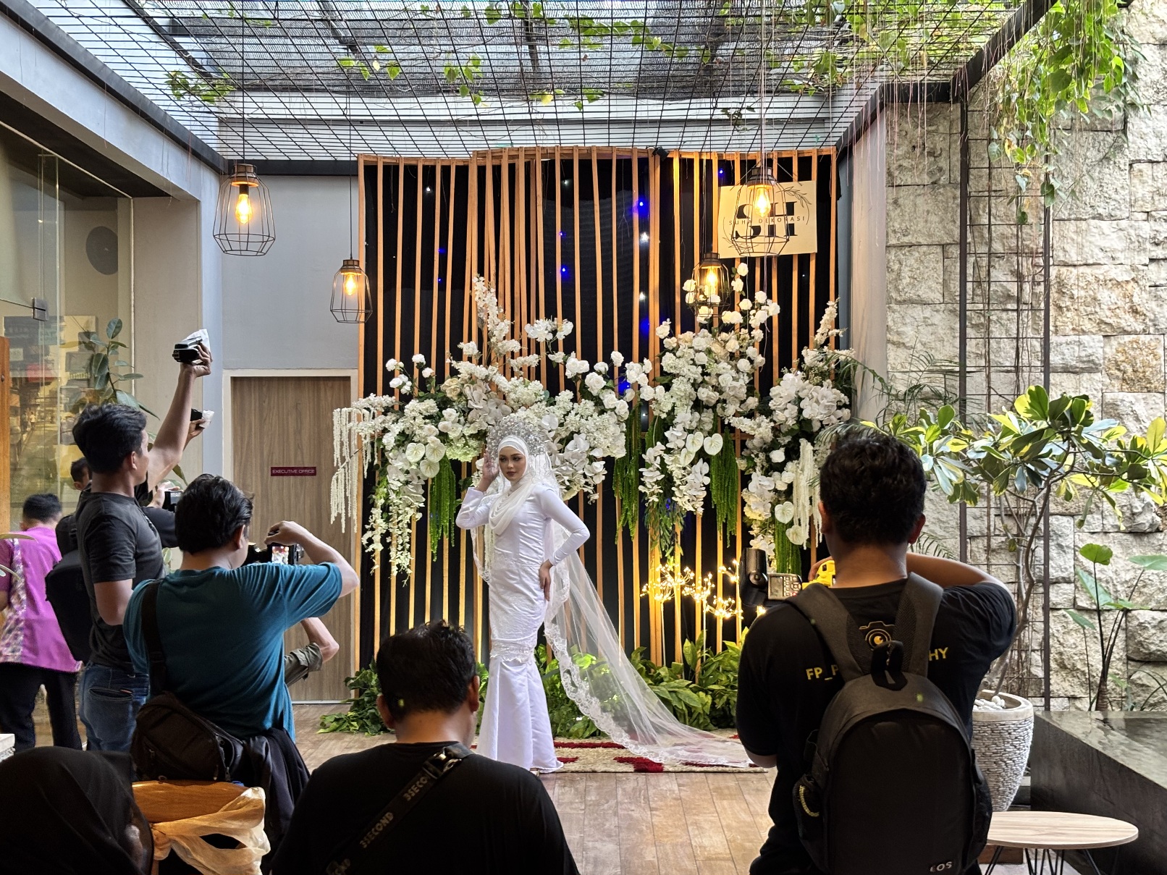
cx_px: 584
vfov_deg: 28.0
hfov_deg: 36.8
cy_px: 438
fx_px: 1753
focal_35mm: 52
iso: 125
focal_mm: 5.96
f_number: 1.6
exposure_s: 1/33
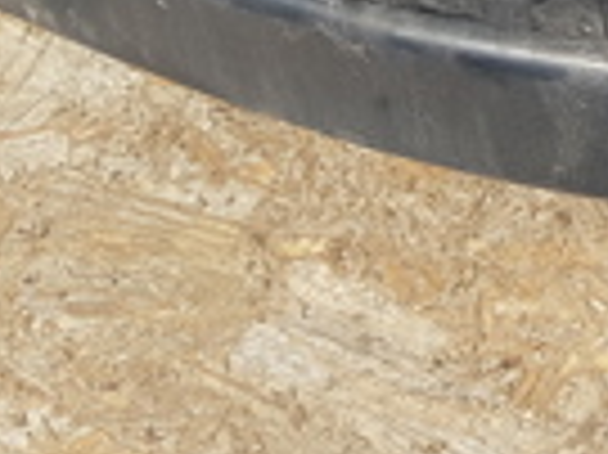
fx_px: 2158
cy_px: -133
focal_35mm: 123
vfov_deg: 11.7
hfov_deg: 13.7
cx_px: 1198
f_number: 1.7
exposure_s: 1/772
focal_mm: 4.2
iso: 40
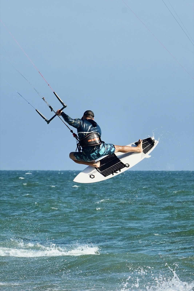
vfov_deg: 9.9
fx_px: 1681
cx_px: 97
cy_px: 146
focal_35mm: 208
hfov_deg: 6.6
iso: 800
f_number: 10
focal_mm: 208
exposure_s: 1/1600
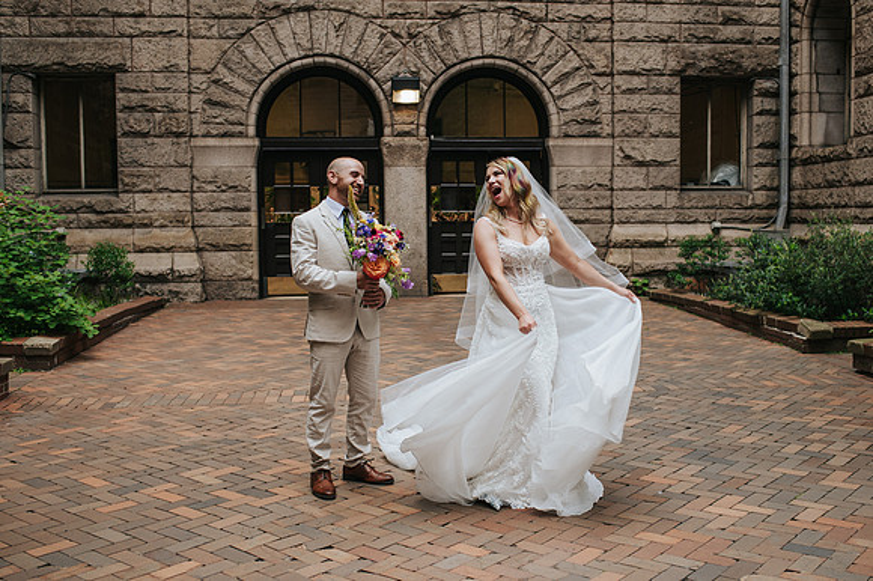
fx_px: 985
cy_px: 301
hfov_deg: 47.8
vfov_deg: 32.9
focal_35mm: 41
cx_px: 468
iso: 500
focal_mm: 35
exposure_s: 1/320
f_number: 3.2
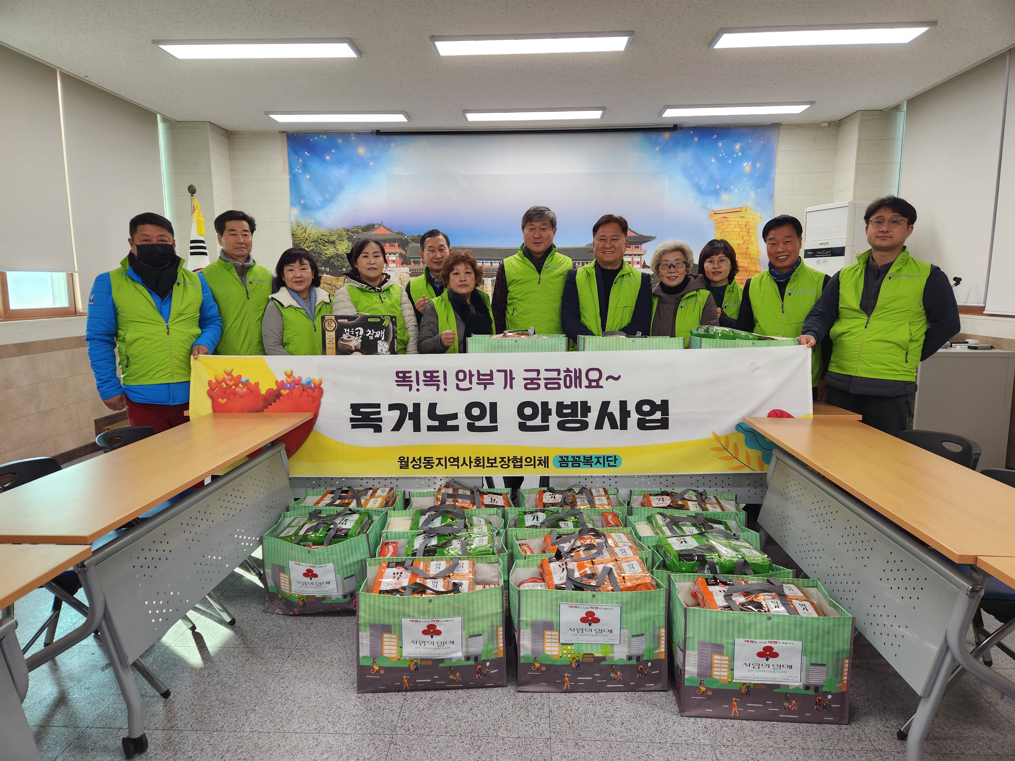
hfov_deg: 73.9
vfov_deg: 58.9
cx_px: 508
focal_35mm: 23
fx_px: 674
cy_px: 380
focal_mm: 5.4
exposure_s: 1/120
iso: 80
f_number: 1.8
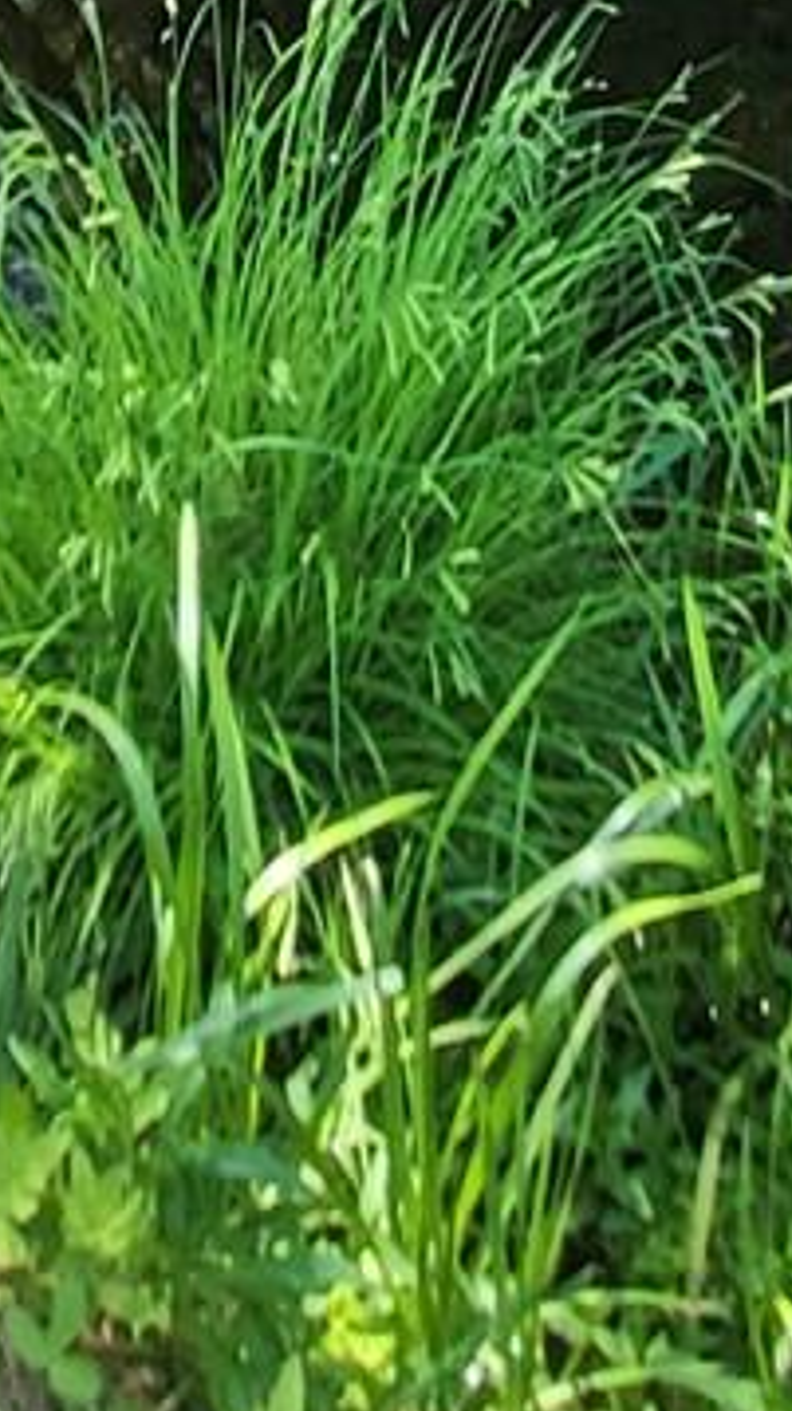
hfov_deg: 14.8
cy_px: -1312
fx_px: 3028
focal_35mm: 81
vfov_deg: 18.5
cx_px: 579
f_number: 2.2
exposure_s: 1/134
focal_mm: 1.74
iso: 32
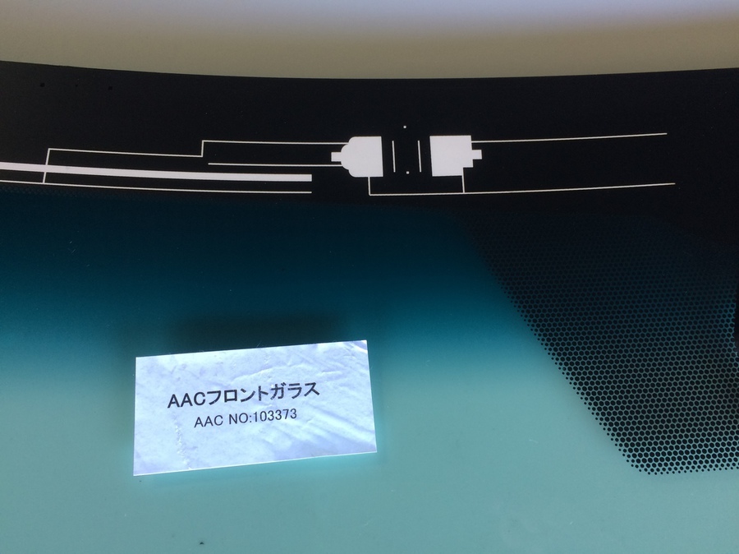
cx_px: 370
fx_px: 619
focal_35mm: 29
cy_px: 277
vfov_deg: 48.2
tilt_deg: -70.2
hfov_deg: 61.7
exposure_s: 1/30
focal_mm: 4.15
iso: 64
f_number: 2.2
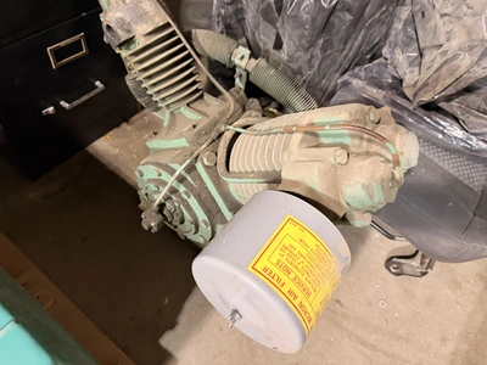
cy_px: 182
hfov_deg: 71.6
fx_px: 338
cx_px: 244
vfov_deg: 56.8
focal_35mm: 24
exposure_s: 1/40
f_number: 1.78
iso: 800
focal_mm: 6.76
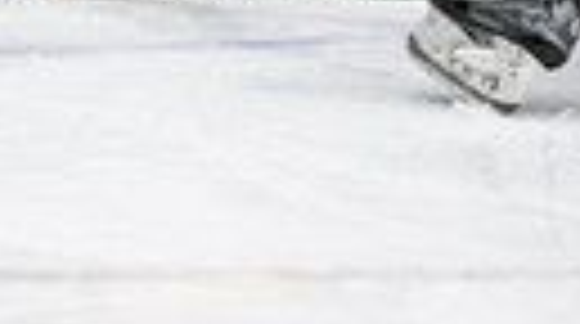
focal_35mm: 666
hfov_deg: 3.2
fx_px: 10224
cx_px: -326
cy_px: -529
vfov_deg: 1.8
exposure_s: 1/640
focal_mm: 125
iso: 2000
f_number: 3.2
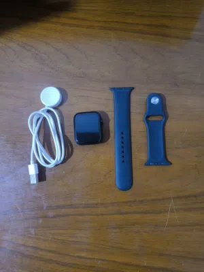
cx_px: 102
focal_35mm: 24
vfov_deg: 71.6
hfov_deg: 56.8
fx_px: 189
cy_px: 136
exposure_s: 1/25
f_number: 1.9
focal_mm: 6.92
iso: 640
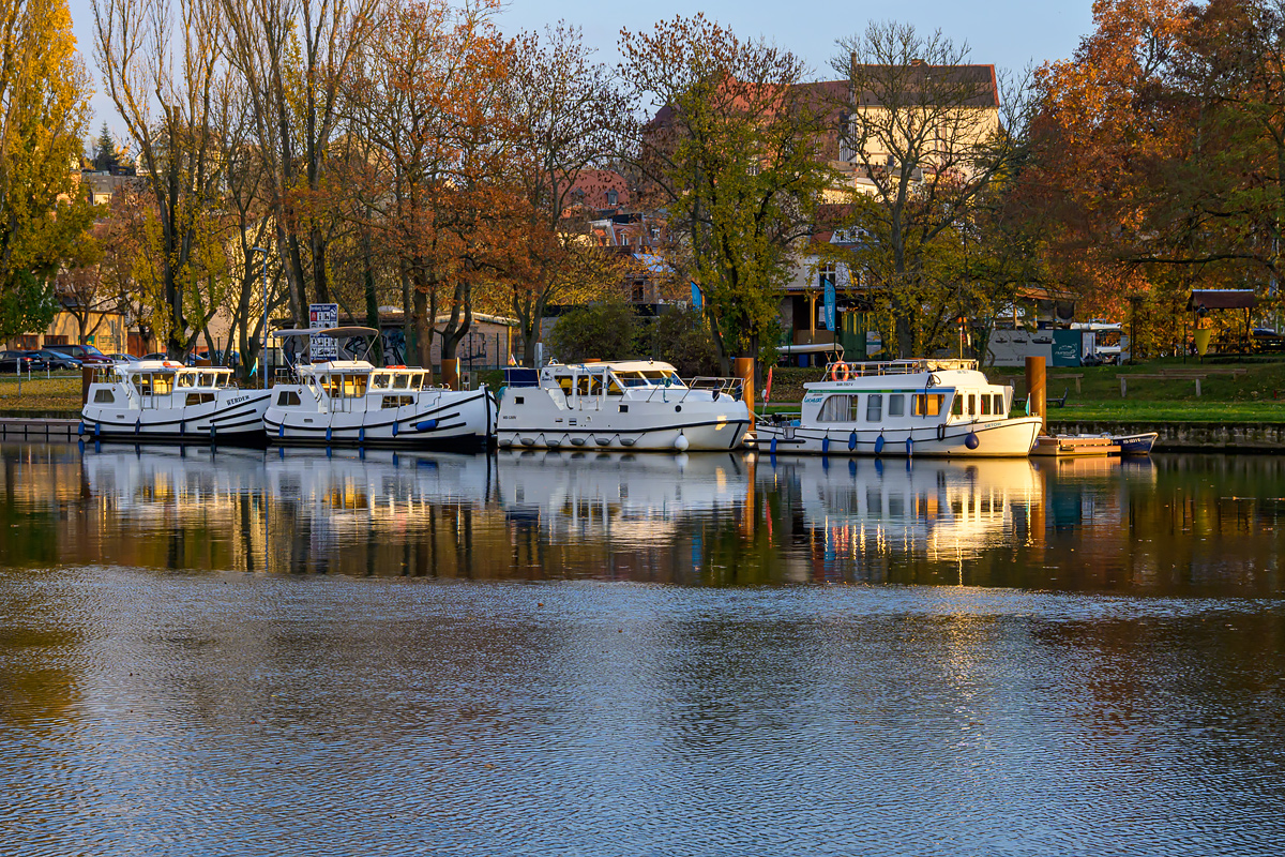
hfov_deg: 27.0
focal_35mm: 75
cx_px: 642
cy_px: 428
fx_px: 2677
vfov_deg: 18.2
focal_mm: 50
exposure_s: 1/180
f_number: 8
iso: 250
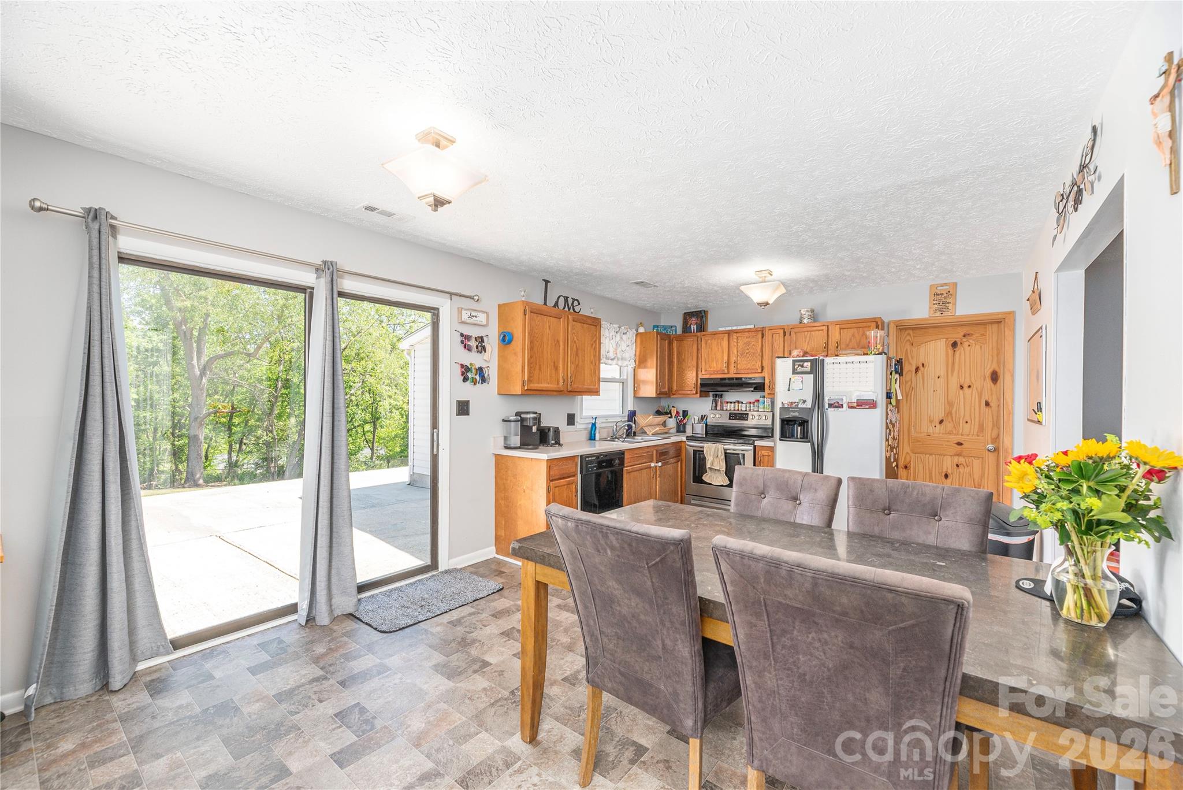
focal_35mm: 14
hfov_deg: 104.2
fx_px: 460
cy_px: 395
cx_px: 592
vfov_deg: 81.3
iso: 320
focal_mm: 14
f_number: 8
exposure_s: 1/200
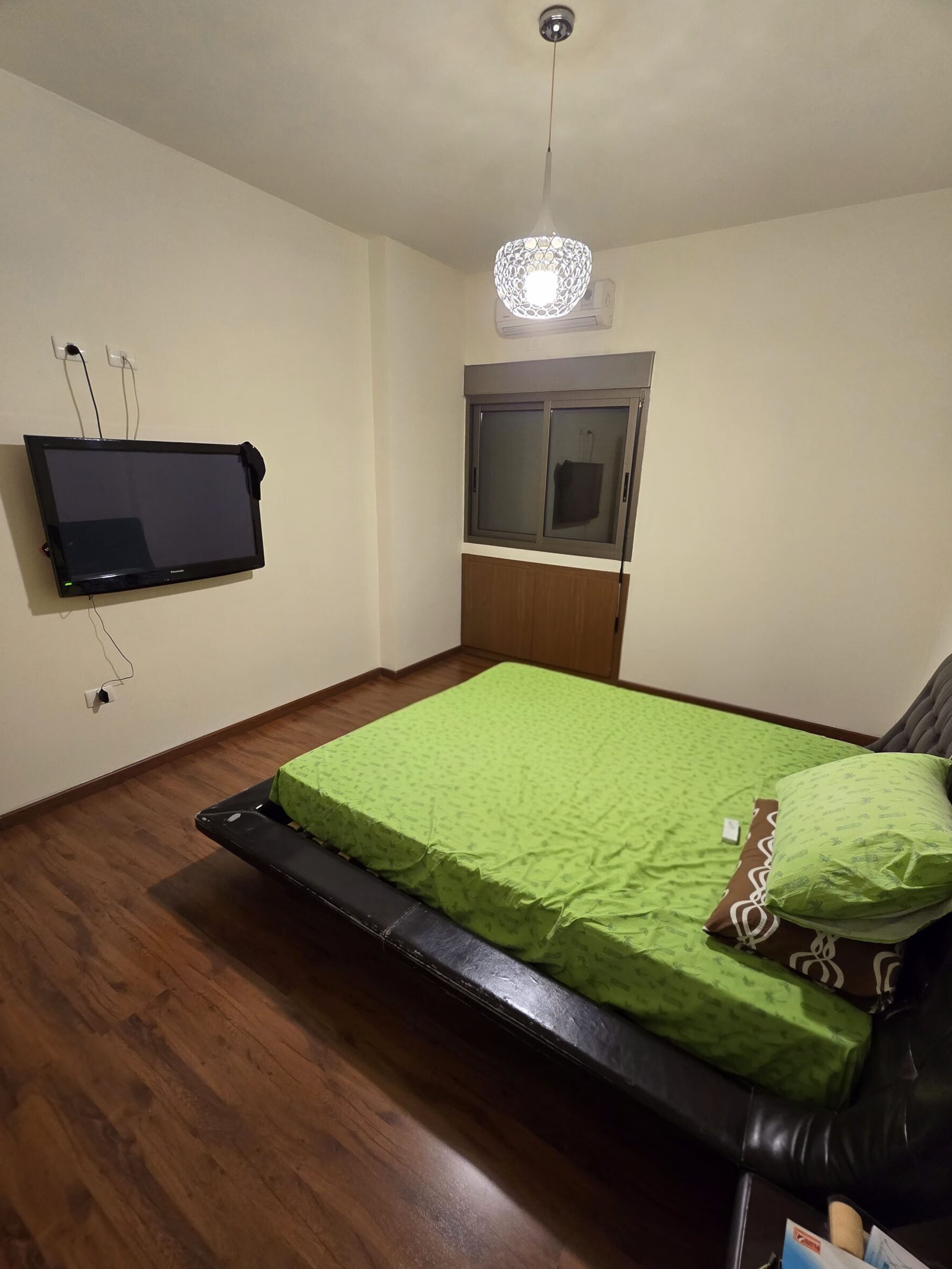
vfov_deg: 101.9
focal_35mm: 14
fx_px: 513
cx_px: 463
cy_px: 674
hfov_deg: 85.7
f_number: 2.2
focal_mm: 2.2
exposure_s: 1/50.3
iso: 250
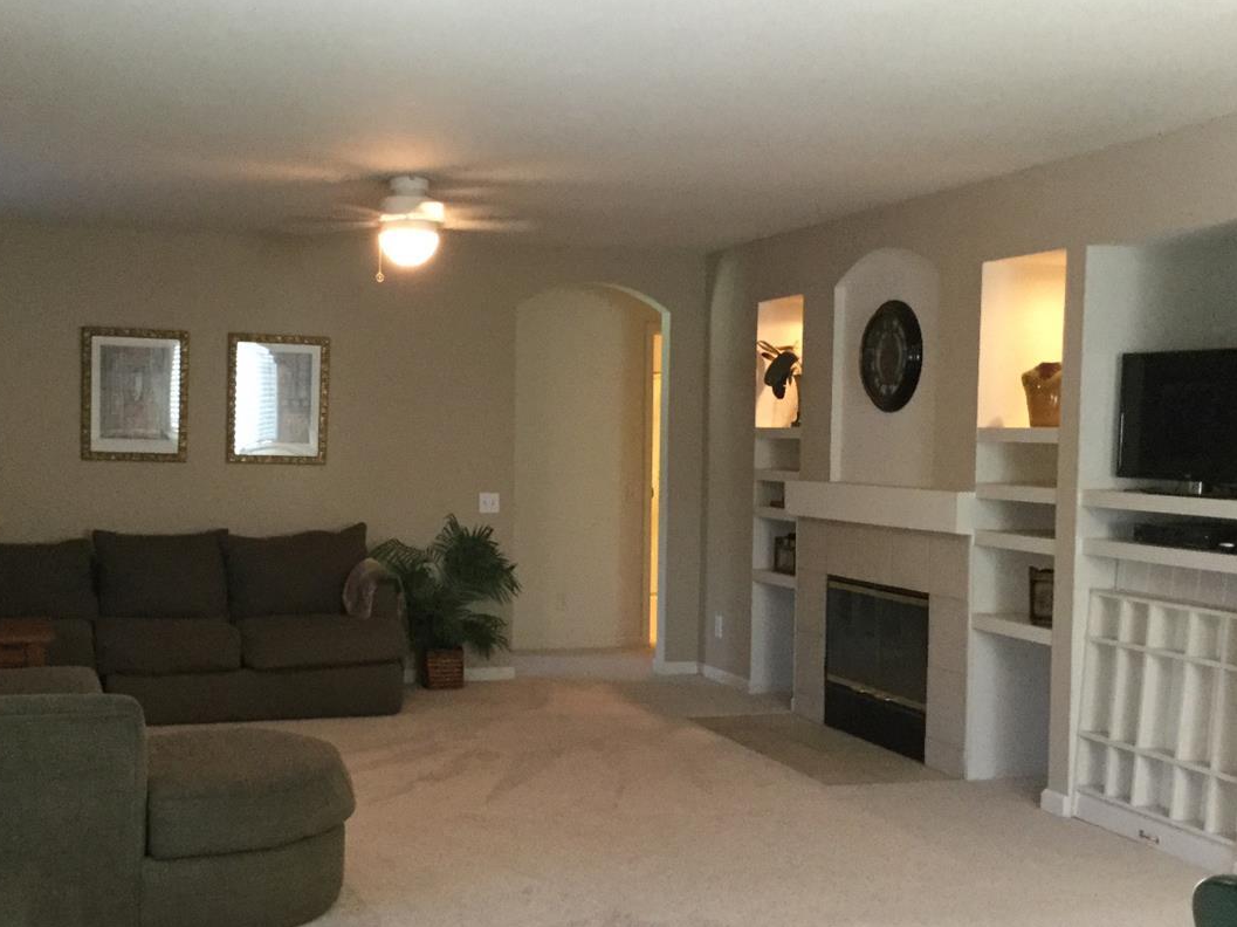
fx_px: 1572
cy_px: 520
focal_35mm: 44
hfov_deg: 42.7
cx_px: 469
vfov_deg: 32.8
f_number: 2.4
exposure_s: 1/24
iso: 200
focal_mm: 3.3
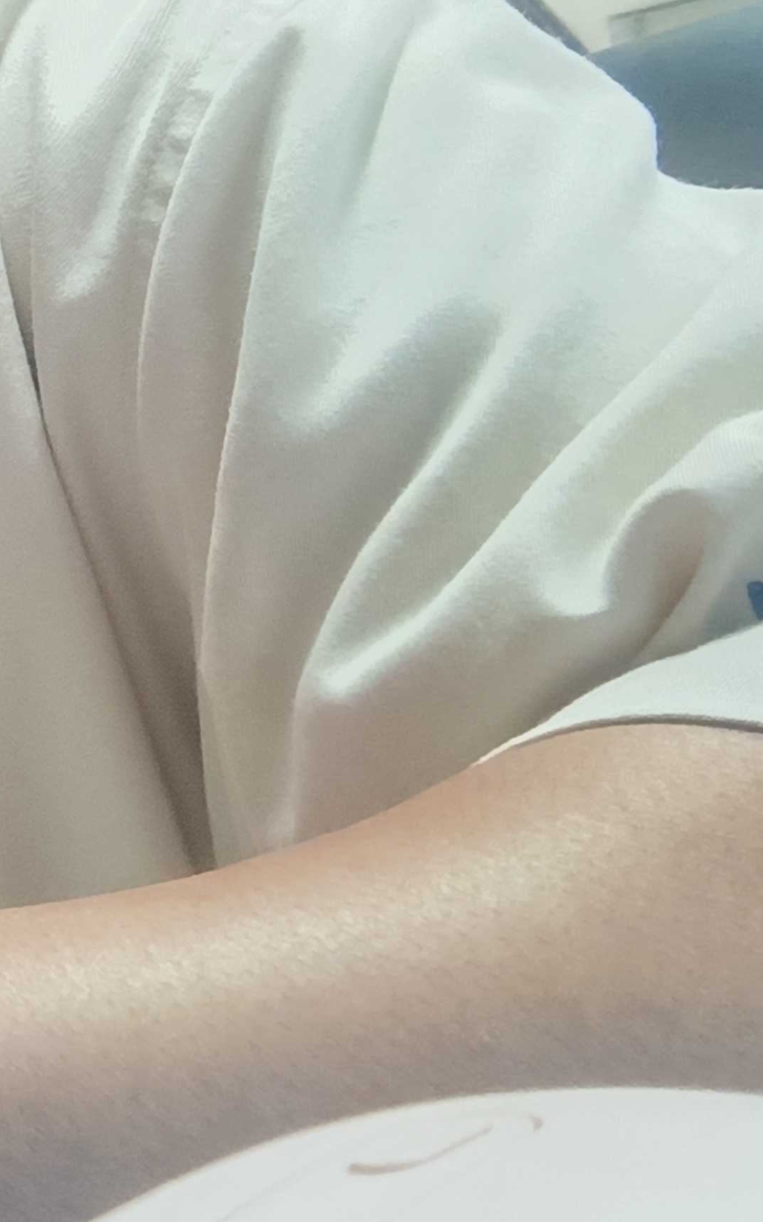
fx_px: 2263
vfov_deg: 29.8
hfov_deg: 17.5
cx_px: -316
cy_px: 317
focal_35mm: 68
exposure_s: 1/25
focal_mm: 3.27
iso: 320
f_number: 2.4
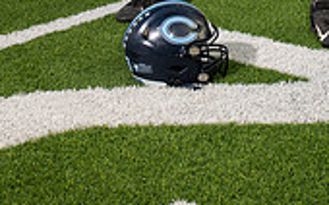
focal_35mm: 97
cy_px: -226
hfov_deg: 21.1
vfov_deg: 11.8
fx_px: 869
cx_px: 283
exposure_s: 1/320
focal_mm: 36
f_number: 7.1
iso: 160
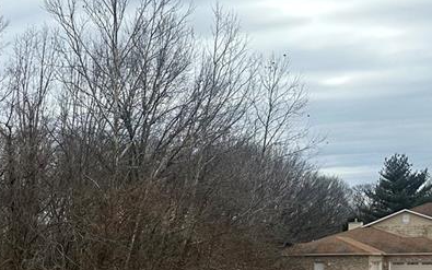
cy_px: 312
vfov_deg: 18.8
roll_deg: +0.3
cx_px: -102
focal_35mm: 66
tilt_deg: -2.1
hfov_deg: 27.0
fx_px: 777
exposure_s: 1/2110
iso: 80
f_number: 1.78
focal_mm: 6.86
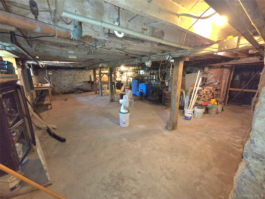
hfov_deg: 106.2
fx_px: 100
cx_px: 132
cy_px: 100
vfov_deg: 89.9
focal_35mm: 13
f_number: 2.2
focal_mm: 2.2
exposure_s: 1/30
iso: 400
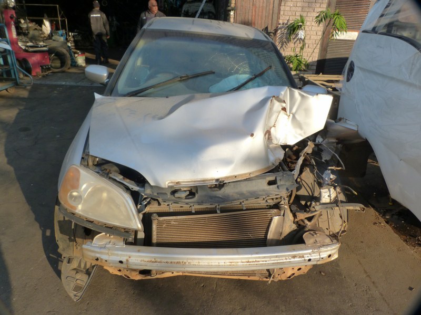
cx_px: 210
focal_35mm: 25
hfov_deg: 69.4
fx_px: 304
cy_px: 158
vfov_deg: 54.9
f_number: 4
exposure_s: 1/200
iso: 125
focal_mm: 4.5
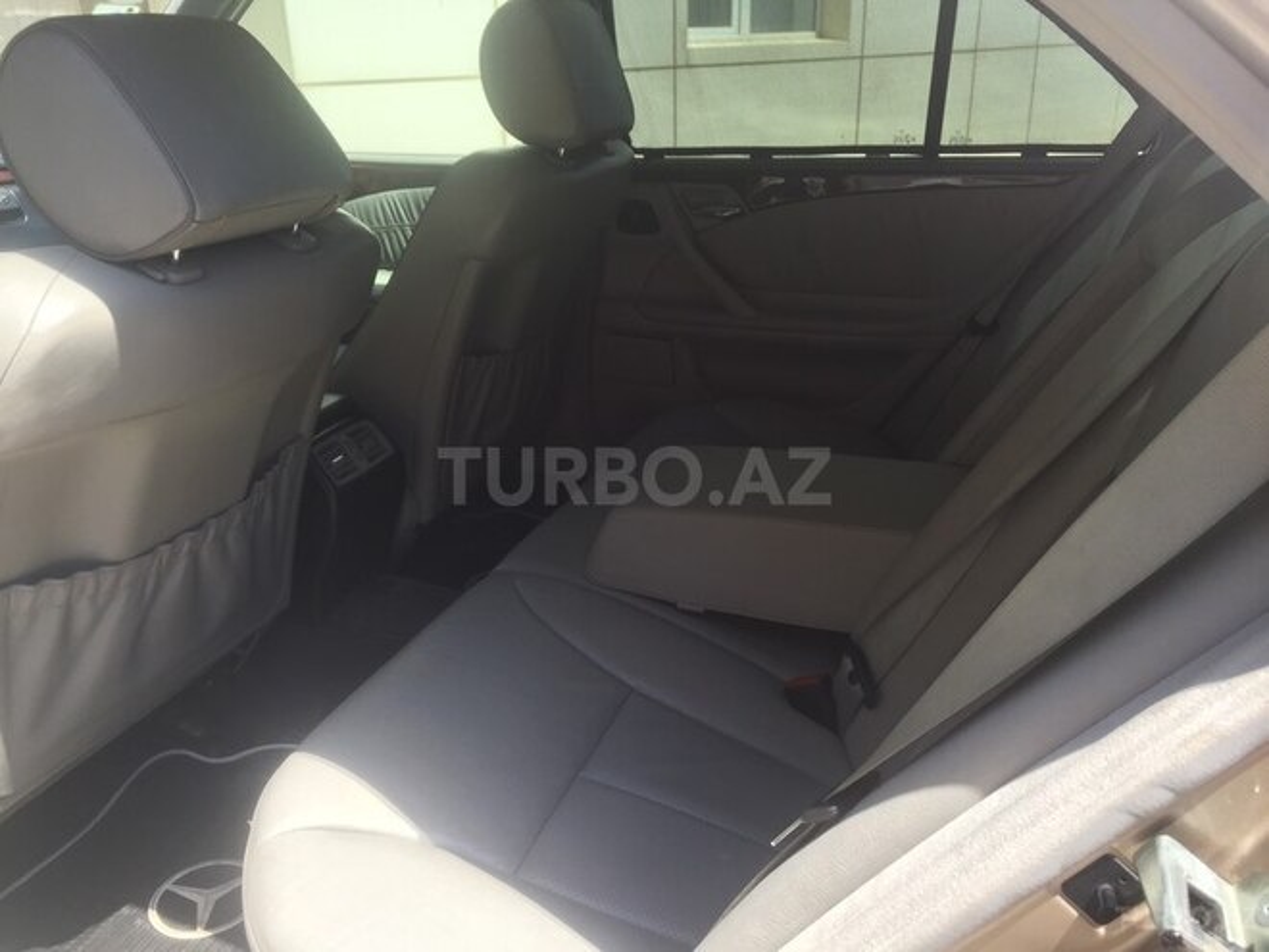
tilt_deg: -22.2
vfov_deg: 48.2
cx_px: 634
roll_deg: -1.7
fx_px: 1063
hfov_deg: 61.7
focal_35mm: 29
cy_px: 476
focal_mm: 4.15
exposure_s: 1/399
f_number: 2.2
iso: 32
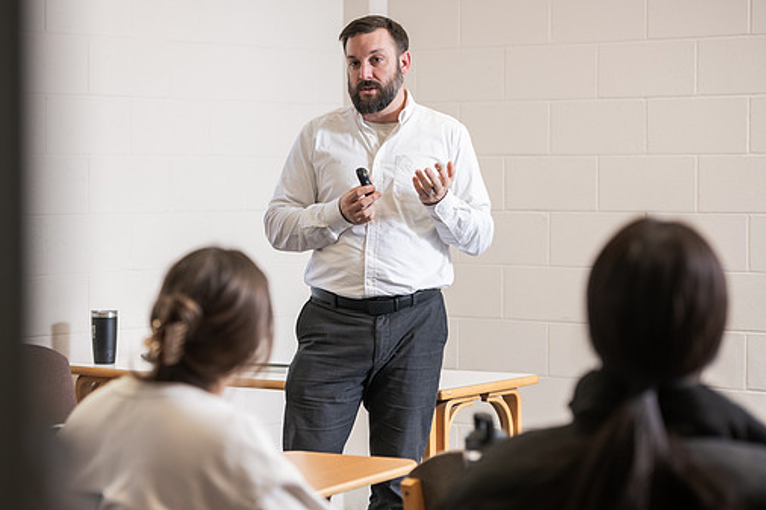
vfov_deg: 12.6
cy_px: 250
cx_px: 336
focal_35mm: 109
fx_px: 2318
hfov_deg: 18.8
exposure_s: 1/200
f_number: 3.2
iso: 500
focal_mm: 95
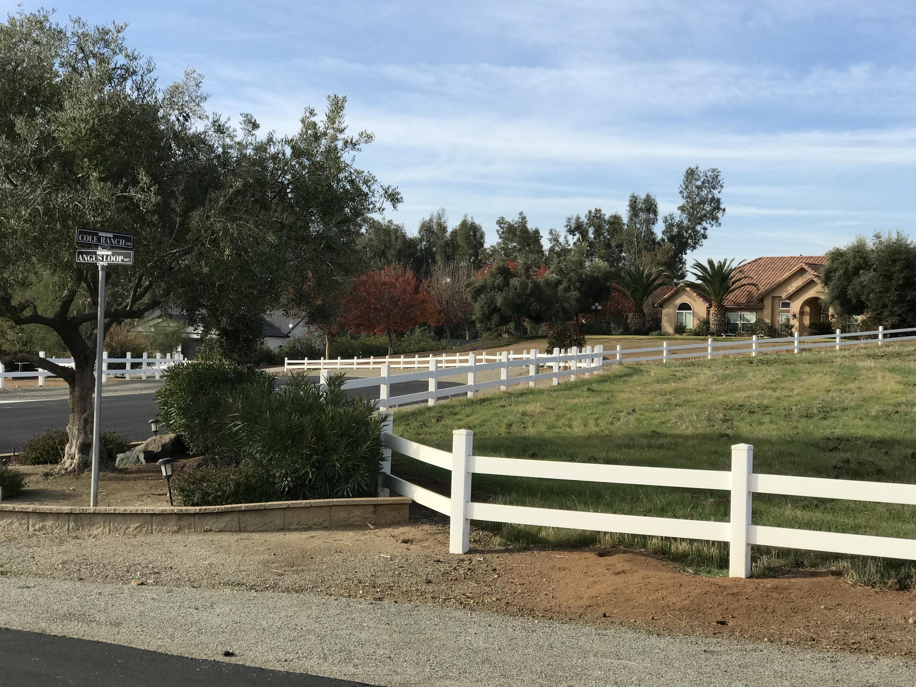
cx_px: 458
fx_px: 1508
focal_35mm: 57
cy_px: 344
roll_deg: -3.3
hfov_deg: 33.8
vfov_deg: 25.7
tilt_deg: +1.9
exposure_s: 1/694
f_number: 2.8
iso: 20
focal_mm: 6.6
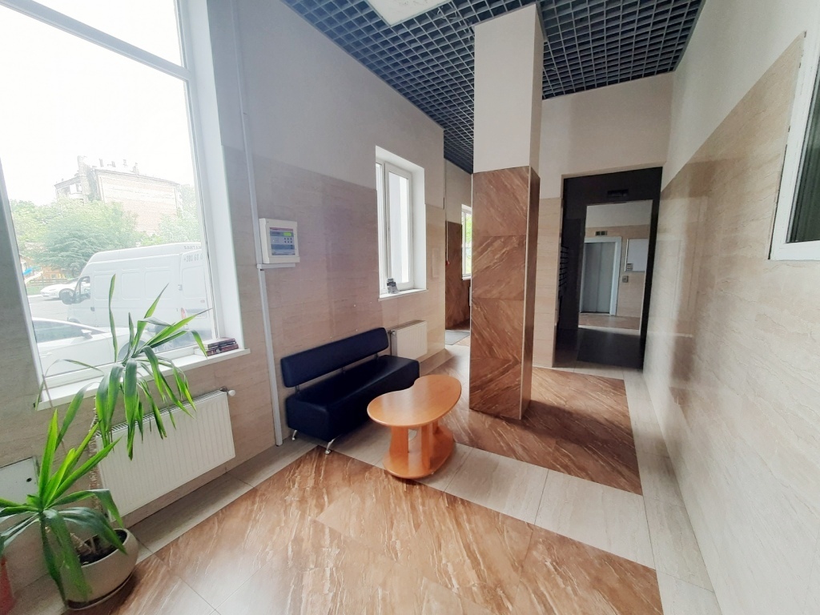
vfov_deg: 89.9
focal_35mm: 13
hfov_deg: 106.2
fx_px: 308
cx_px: 410
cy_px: 308
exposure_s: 1/50
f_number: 2.2
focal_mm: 1.42
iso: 40
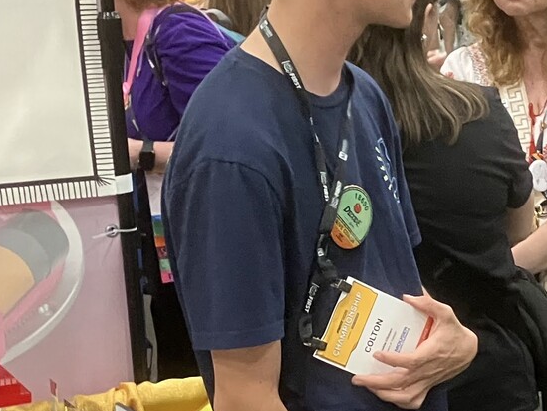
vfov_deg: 14.5
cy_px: 296
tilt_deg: -13.8
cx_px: 445
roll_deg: +0.4
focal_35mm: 102
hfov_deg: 19.1
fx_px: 1612
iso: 250
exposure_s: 1/60
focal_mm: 3.99
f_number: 1.8
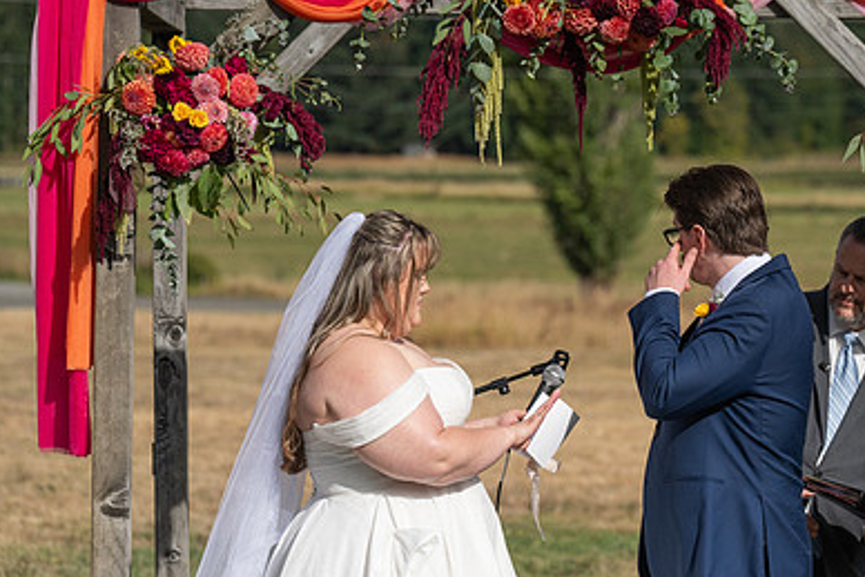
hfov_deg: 11.5
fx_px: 4278
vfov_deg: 7.7
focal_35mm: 178
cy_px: 333
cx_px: 597
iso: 400
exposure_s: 1/8000
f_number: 4.5
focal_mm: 119
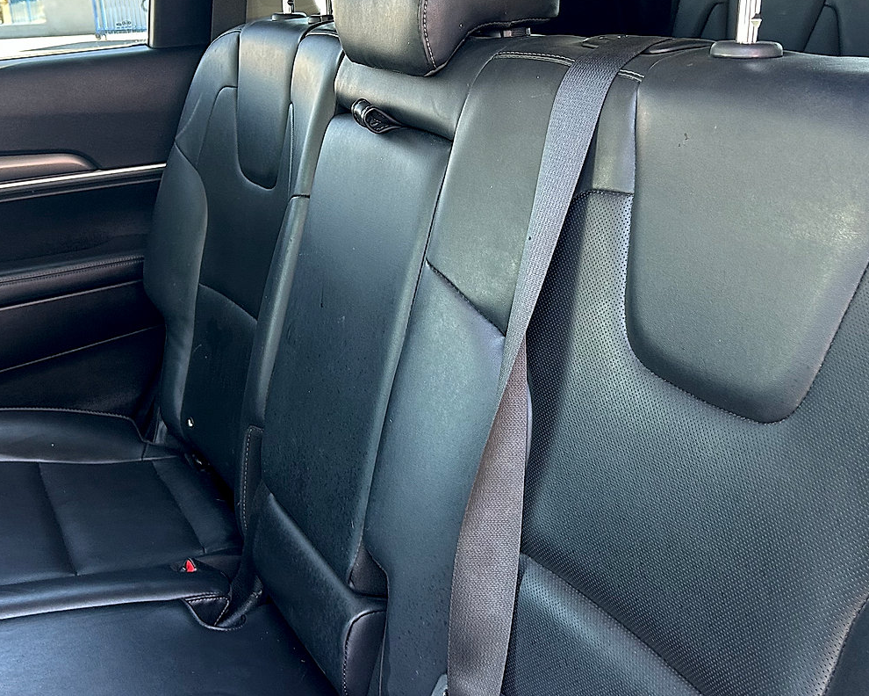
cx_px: 445
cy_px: 303
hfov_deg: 44.8
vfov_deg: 36.4
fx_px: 1054
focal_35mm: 41
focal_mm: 5.7
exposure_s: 1/76
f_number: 1.5
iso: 125
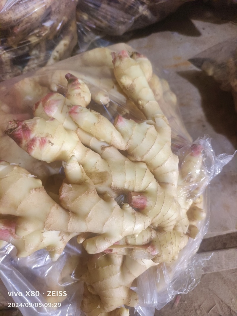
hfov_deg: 58.9
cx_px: 118
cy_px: 158
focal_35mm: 23
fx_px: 210
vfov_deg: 73.9
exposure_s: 1/128
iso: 4690
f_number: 1.75
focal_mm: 5.5
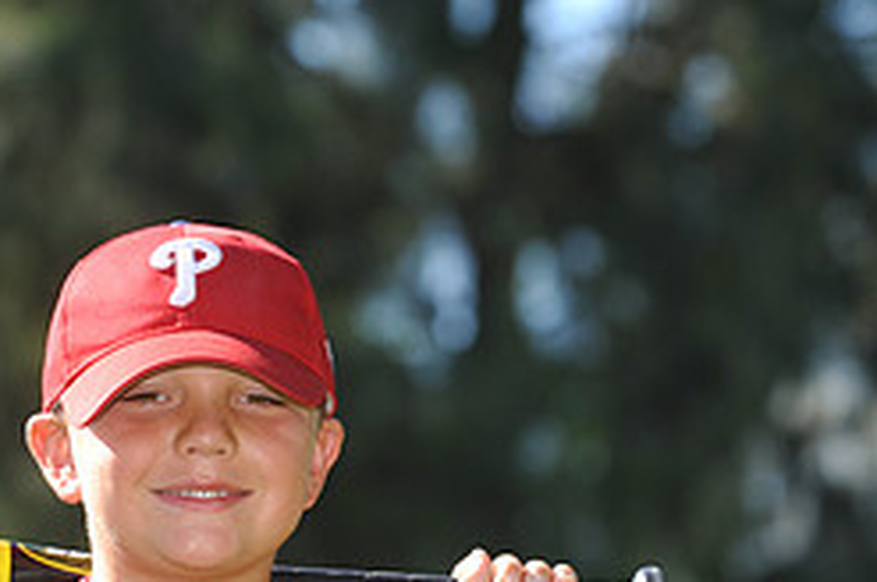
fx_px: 7712
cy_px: 671
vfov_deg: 4.3
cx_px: 163
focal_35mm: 317
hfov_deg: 6.5
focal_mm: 135
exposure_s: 1/320
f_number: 5.6
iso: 200
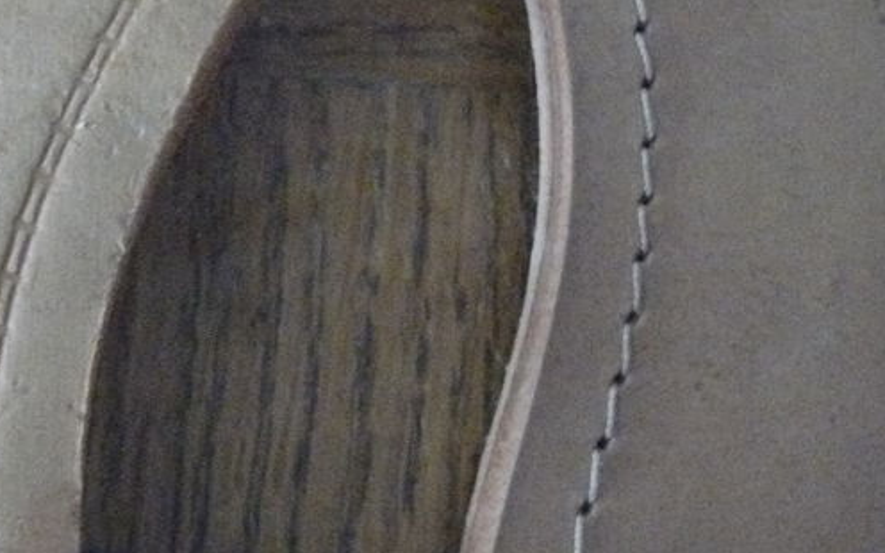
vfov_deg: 16.9
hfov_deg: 25.5
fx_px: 1857
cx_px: 11
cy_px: 353
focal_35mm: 77
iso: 800
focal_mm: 6
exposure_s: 1/10
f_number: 2.8
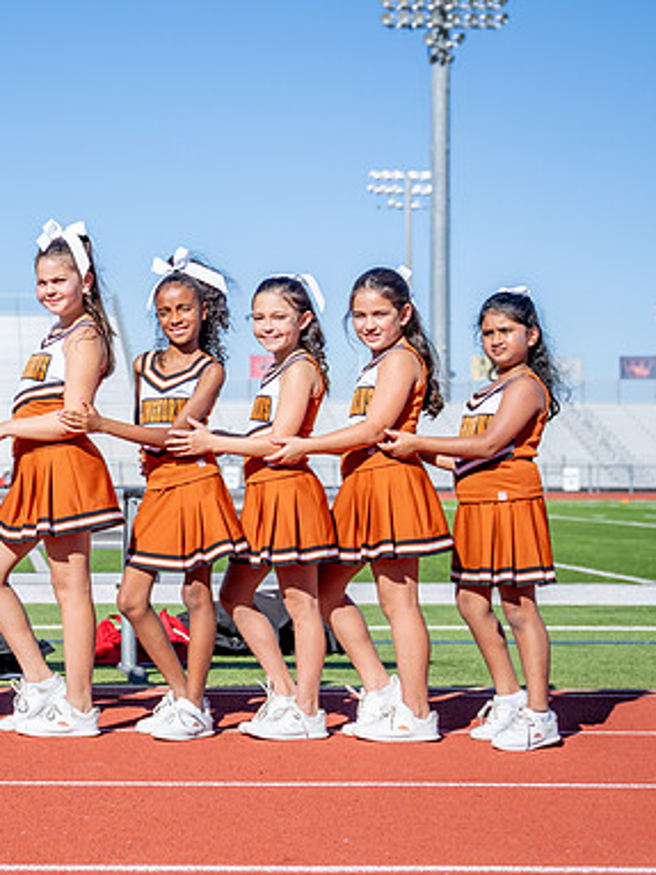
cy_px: 433
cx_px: 32
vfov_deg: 26.3
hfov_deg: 19.4
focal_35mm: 74
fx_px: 1871
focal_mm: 37.8
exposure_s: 1/2000
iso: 100
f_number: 2.8
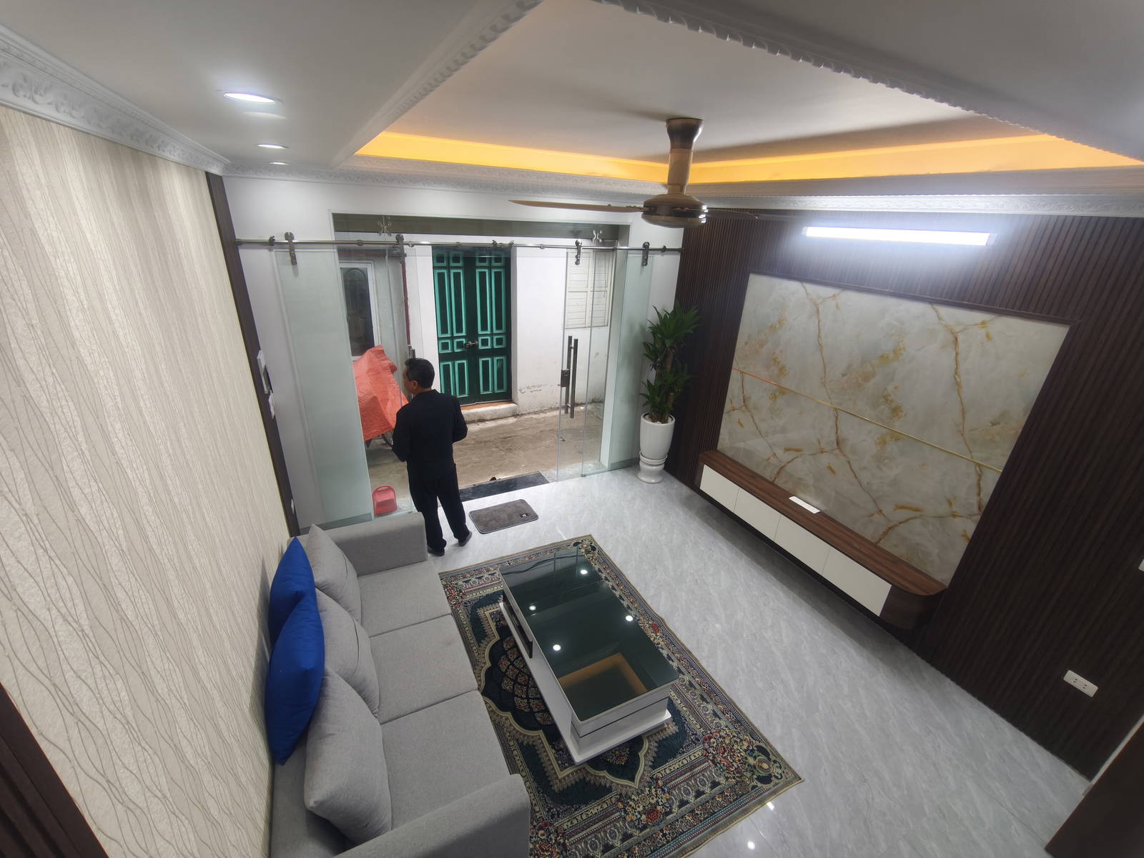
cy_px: 429
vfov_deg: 81.7
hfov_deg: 98.2
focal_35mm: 15
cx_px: 572
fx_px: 496
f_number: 2.2
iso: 200
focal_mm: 1.91
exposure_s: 1/33.3
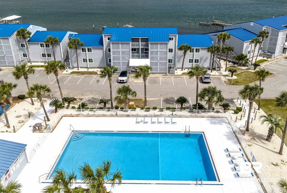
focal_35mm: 28
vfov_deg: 46.6
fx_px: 224
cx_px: 144
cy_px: 96
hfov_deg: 65.3
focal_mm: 14.45
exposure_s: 1/400
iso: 100
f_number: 2.8
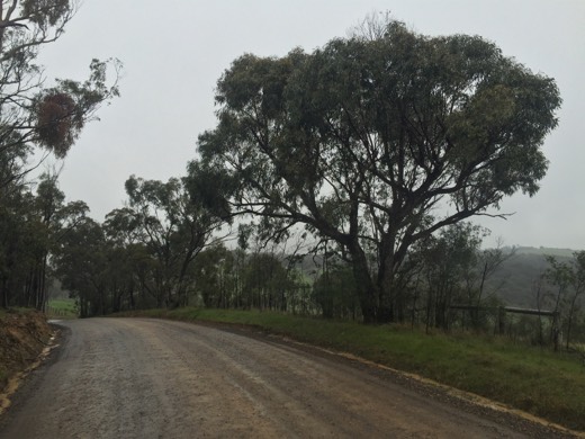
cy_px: 220
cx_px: 292
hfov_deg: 61.7
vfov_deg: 48.2
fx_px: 490
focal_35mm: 29
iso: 32
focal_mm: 4.15
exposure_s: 1/542
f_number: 2.2
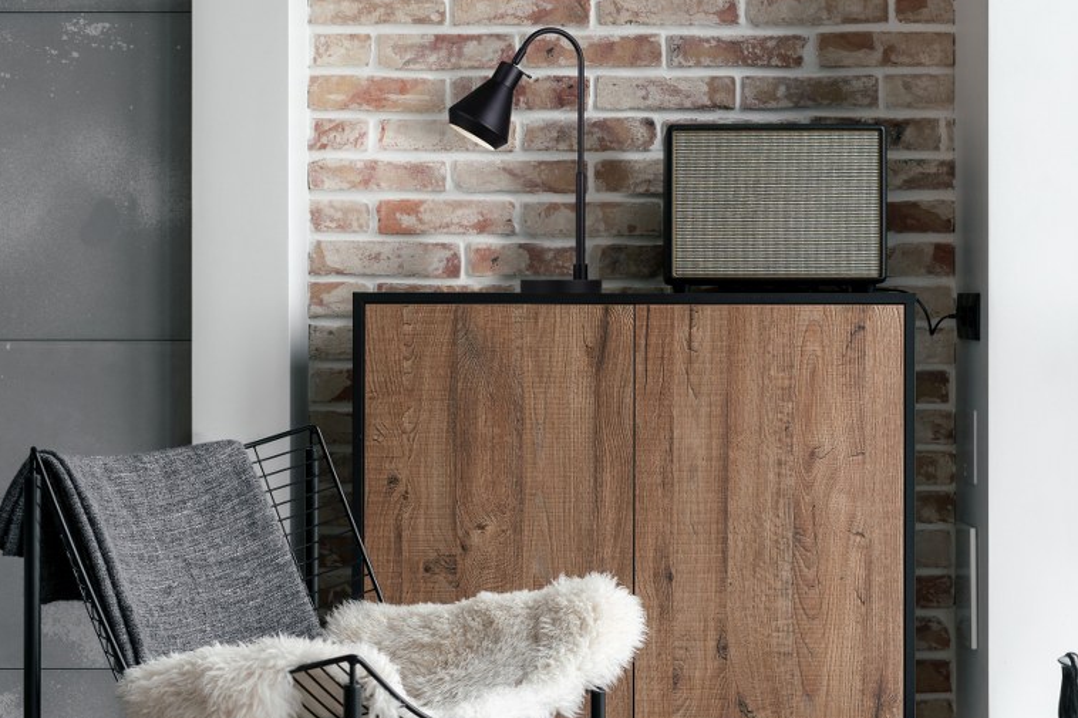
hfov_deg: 30.4
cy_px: 349
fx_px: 1976
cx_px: 678
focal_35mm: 66
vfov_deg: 20.6
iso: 320
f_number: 5
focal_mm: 50
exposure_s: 1/50
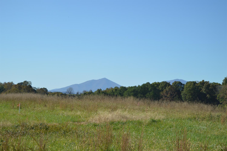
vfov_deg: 16.5
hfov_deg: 24.6
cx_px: 114
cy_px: 76
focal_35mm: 82
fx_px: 520
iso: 100
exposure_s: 1/500
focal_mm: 55
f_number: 5.6
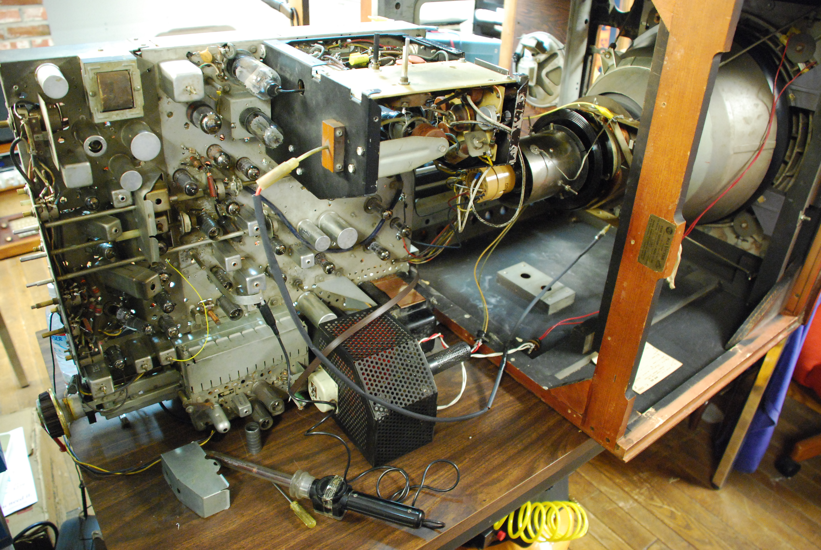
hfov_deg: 67.3
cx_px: 410
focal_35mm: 27
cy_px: 275
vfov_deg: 48.0
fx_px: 616
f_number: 3.5
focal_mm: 18
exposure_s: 1/13
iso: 1600
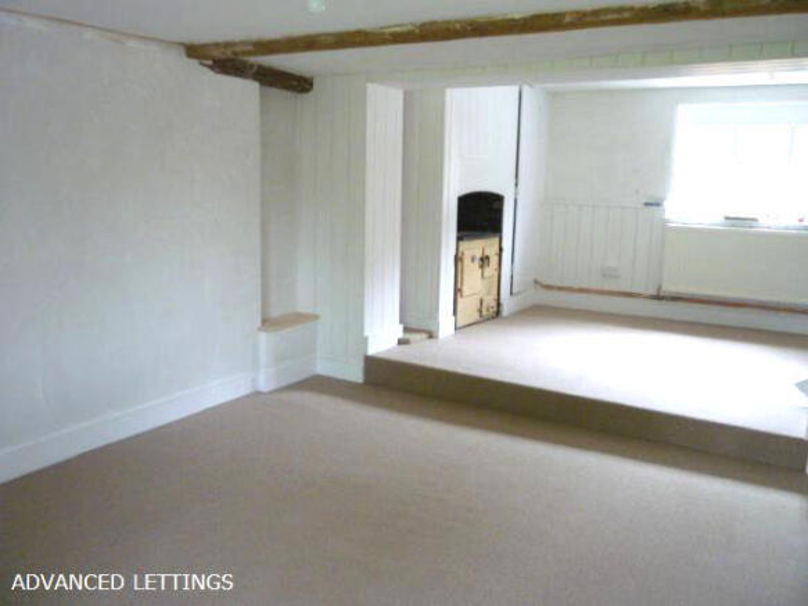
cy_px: 303
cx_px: 404
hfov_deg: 61.7
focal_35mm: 29
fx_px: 677
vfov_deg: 48.2
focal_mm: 5.2
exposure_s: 1/30
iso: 320
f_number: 3.3
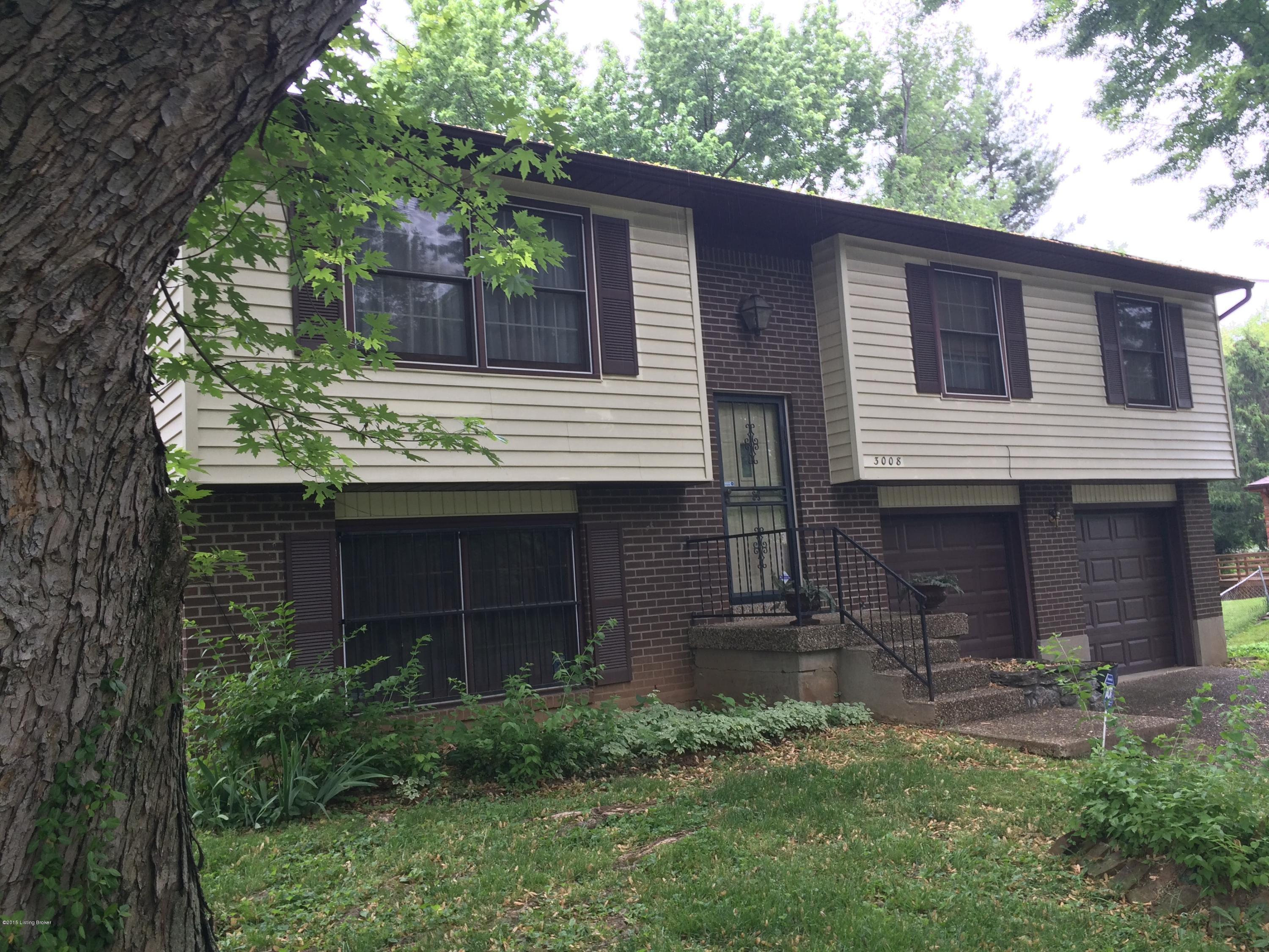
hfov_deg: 61.7
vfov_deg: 48.2
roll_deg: +3.1
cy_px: 476
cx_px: 634
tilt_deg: +3.4
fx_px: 1063
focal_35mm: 29
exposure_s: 1/60
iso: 40
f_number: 2.2
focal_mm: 4.15
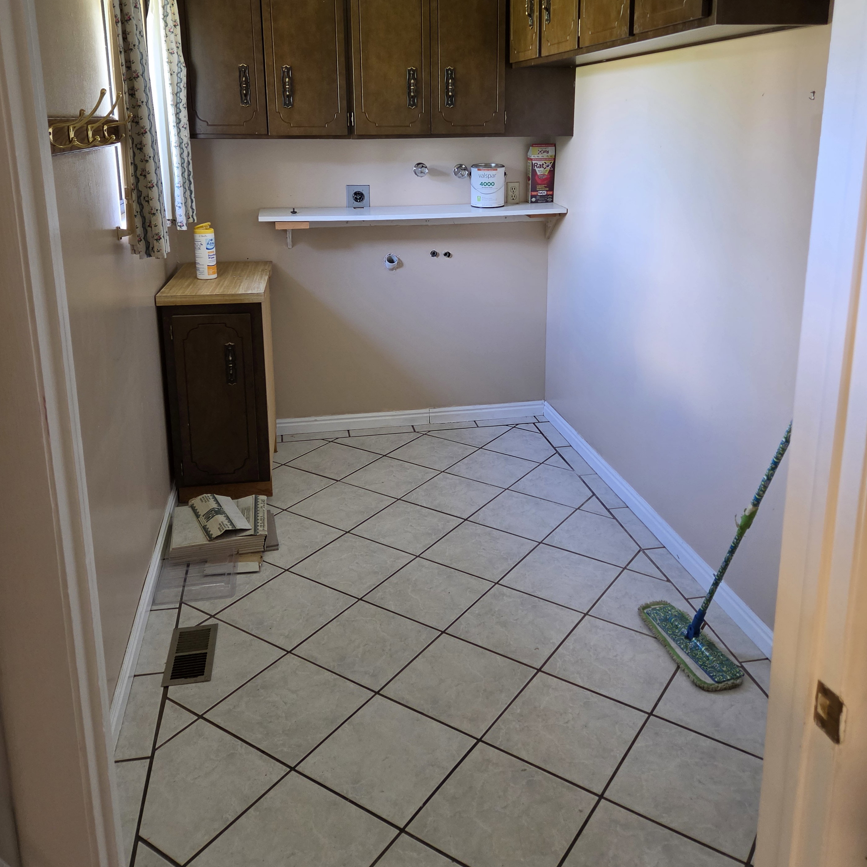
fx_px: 822
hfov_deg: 55.6
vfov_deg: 54.9
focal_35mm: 29
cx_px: 447
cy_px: 317
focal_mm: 5.4
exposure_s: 1/120
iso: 400
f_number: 1.8
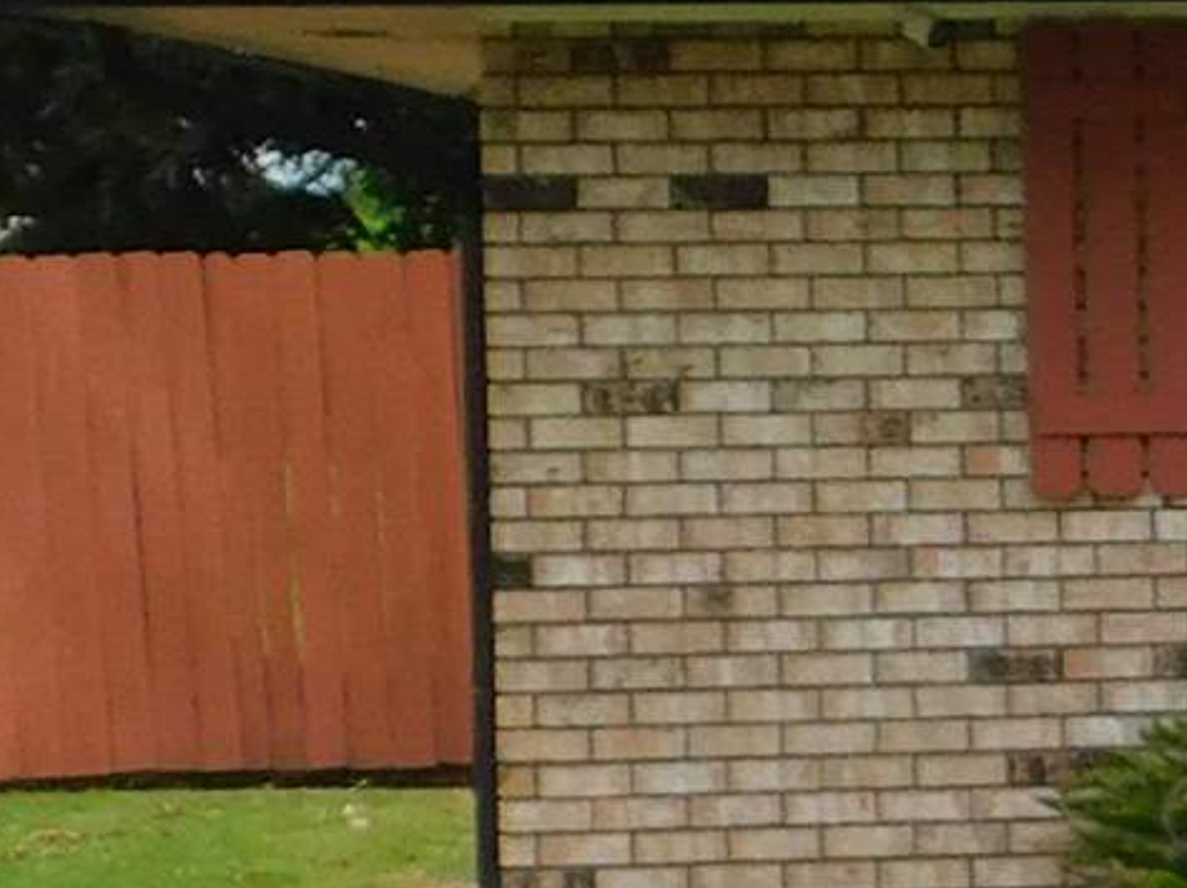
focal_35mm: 195
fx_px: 6682
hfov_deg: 8.8
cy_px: 532
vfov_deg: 7.6
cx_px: 3277
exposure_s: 1/1250
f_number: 3.2
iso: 125
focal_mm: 5.3
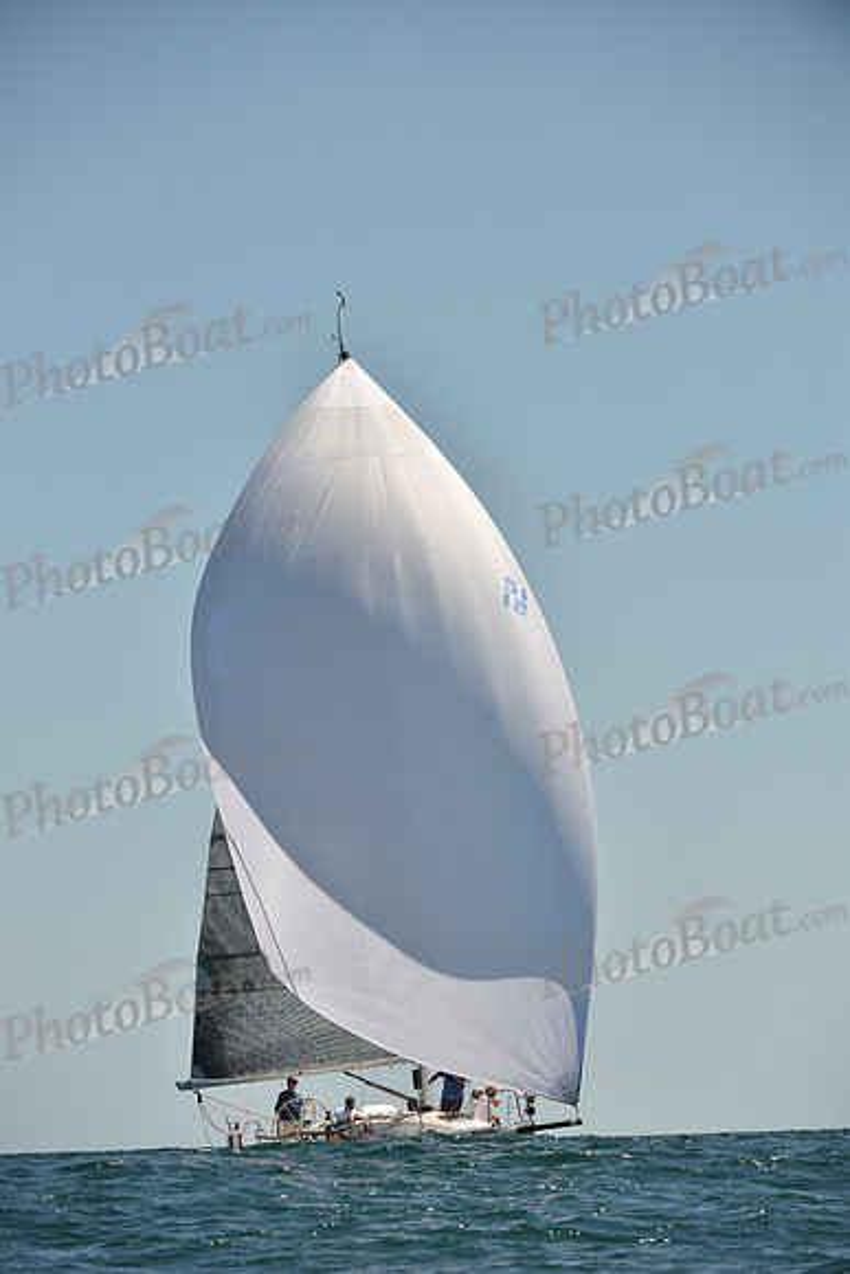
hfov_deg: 6.5
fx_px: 7432
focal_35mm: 210
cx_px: 425
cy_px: 637
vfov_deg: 9.8
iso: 250
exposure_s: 1/2500
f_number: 5.6
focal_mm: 210
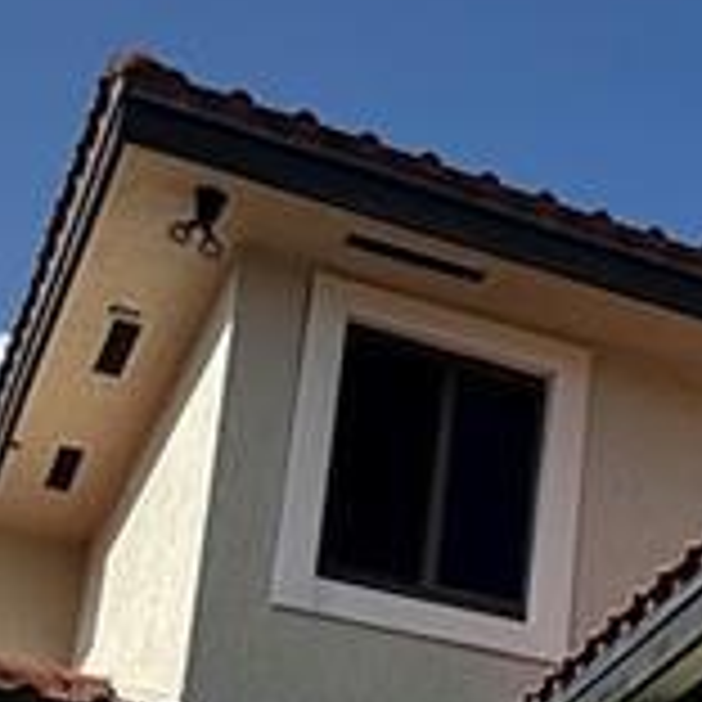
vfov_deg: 17.5
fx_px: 2180
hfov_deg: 16.3
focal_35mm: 95
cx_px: 1120
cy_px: 828
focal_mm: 2.22
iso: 50
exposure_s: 1/1848
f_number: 2.2
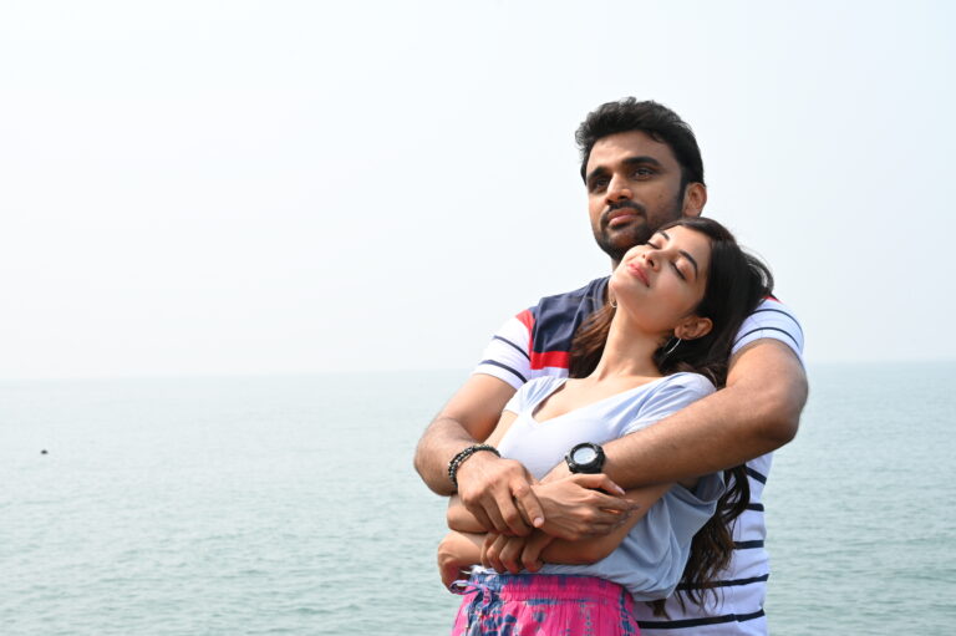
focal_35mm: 54
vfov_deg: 25.0
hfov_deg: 36.9
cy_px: 318
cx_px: 478
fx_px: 1433
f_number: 10
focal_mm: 54
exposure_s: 1/250
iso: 250
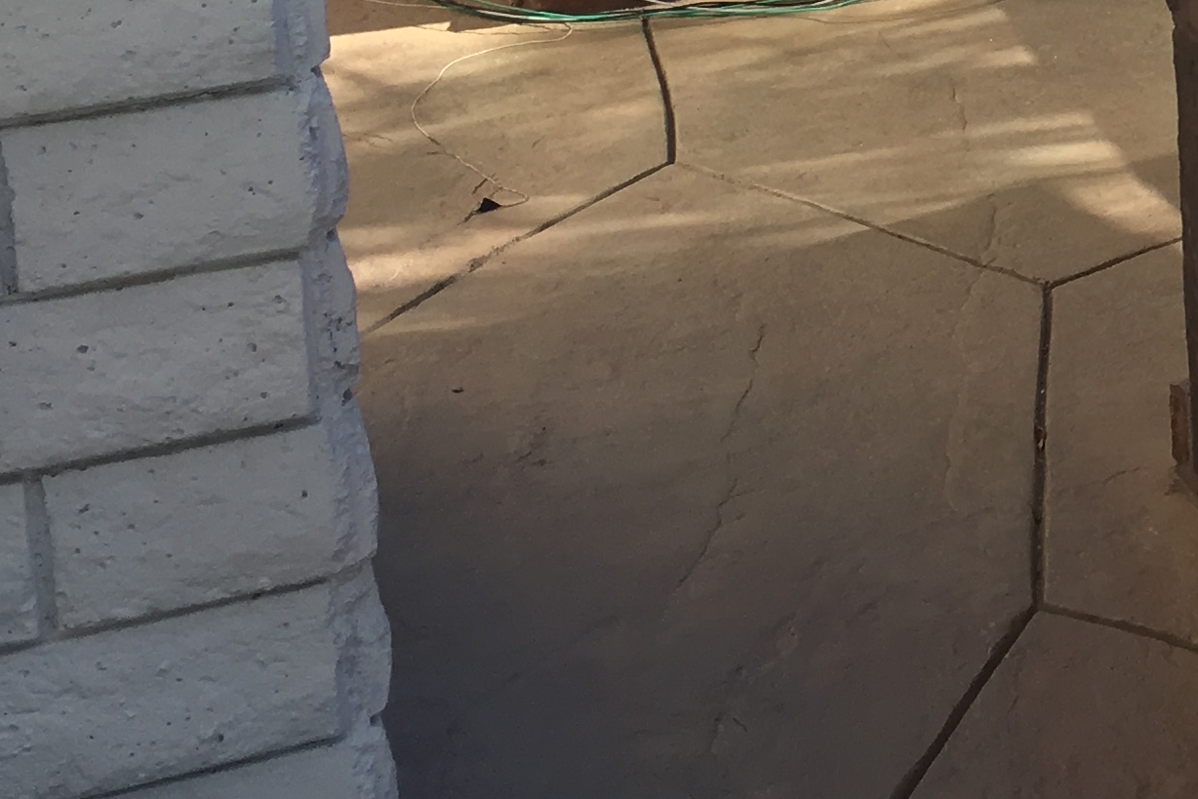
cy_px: -335
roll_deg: -0.6
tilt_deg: -13.8
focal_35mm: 99
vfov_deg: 13.2
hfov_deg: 19.1
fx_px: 3295
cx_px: 1552
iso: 25
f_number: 2.2
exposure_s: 1/641
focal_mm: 4.15
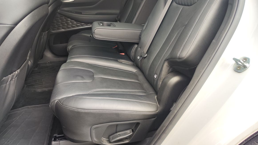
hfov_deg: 71.9
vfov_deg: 43.8
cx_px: 126
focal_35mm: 26
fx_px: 178
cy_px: 49
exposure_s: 1/100
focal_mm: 7.01
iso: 131
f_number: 1.69
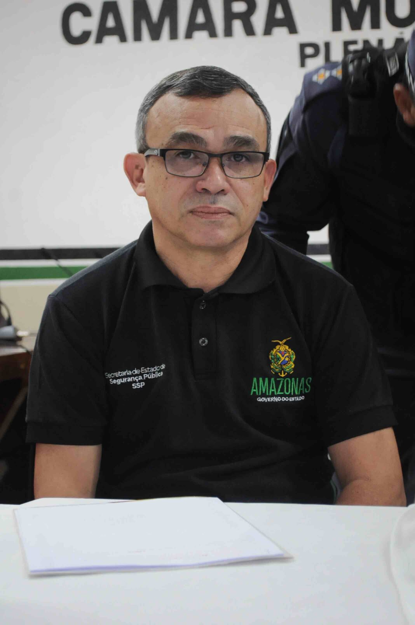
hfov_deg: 19.7
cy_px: 312
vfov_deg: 29.3
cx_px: 208
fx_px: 1196
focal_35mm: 69
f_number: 5.3
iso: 1000
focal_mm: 46
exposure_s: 1/40
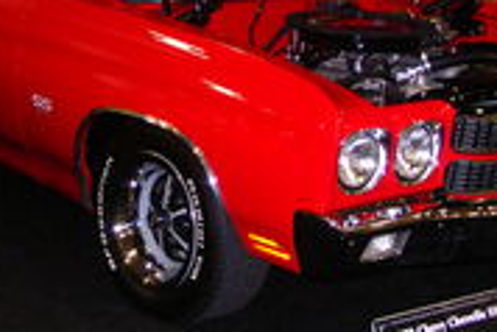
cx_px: 226
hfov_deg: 20.8
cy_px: 81
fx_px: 1354
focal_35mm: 98
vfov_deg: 13.9
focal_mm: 6.9
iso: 112
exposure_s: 1/60.1
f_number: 2.8
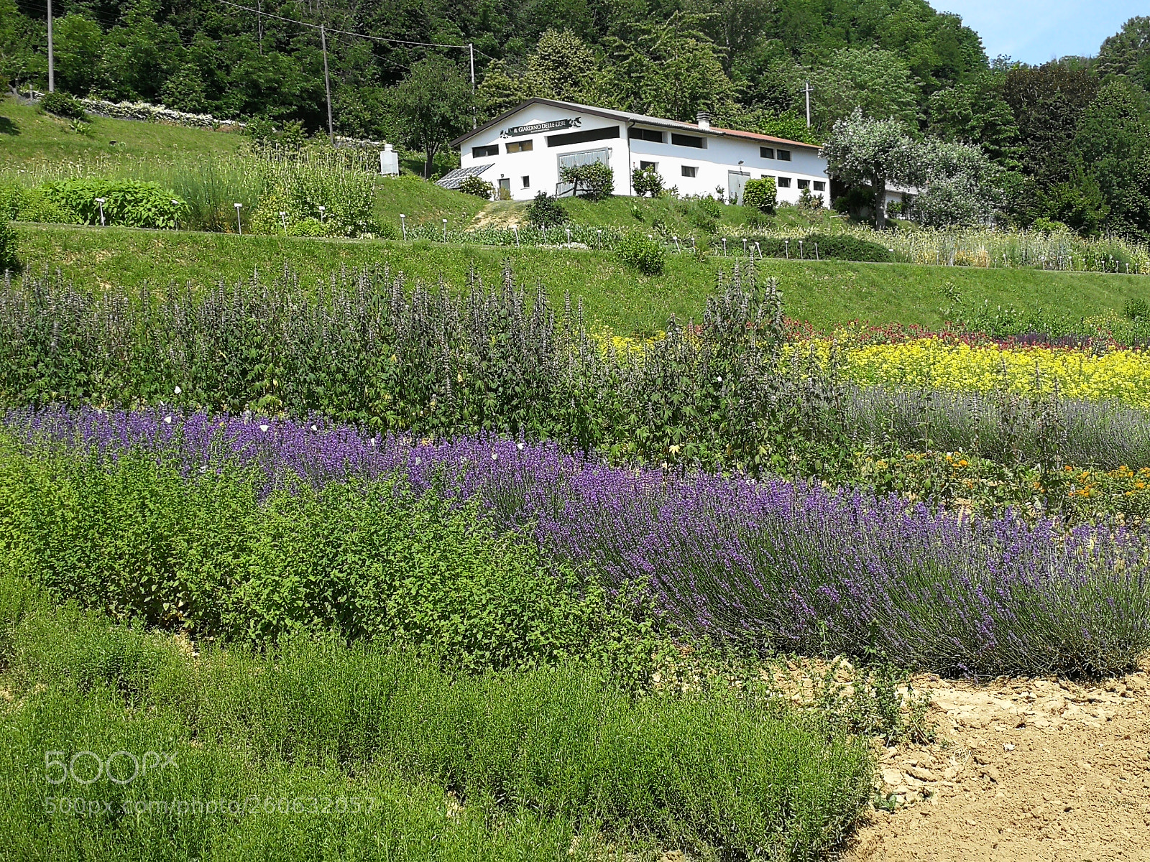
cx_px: 575
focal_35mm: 48
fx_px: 1595
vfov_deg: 30.3
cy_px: 431
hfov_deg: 39.7
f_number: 2.2
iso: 50
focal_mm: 3.95
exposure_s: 1/788
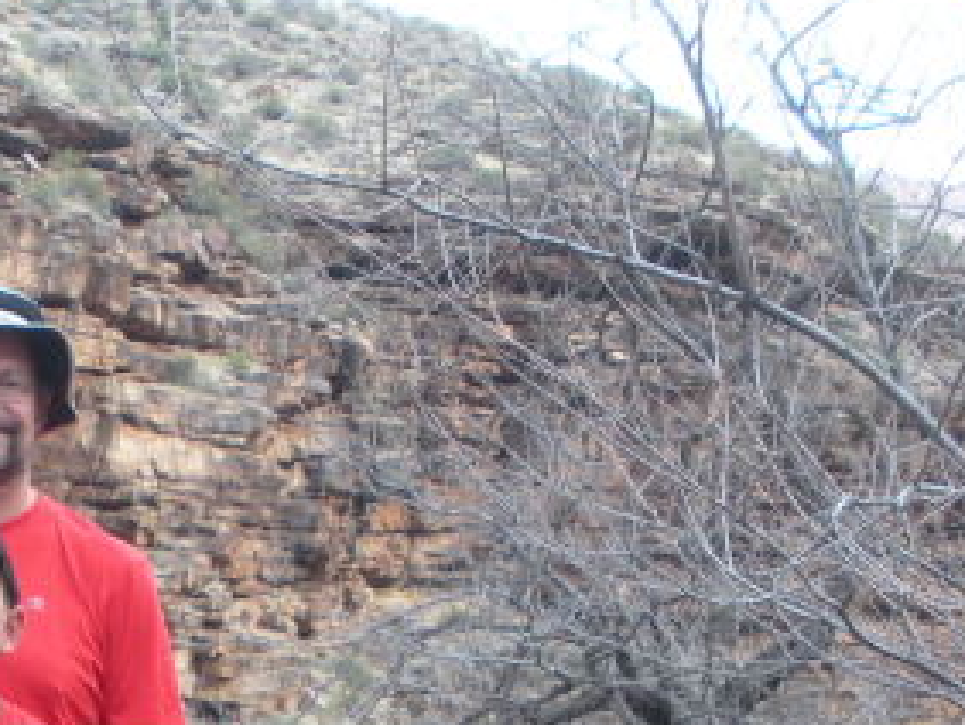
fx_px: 2846
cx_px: -89
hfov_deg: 18.5
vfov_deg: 13.9
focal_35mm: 102
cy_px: 975
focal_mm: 6.3
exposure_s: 1/59.6
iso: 87
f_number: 3.5
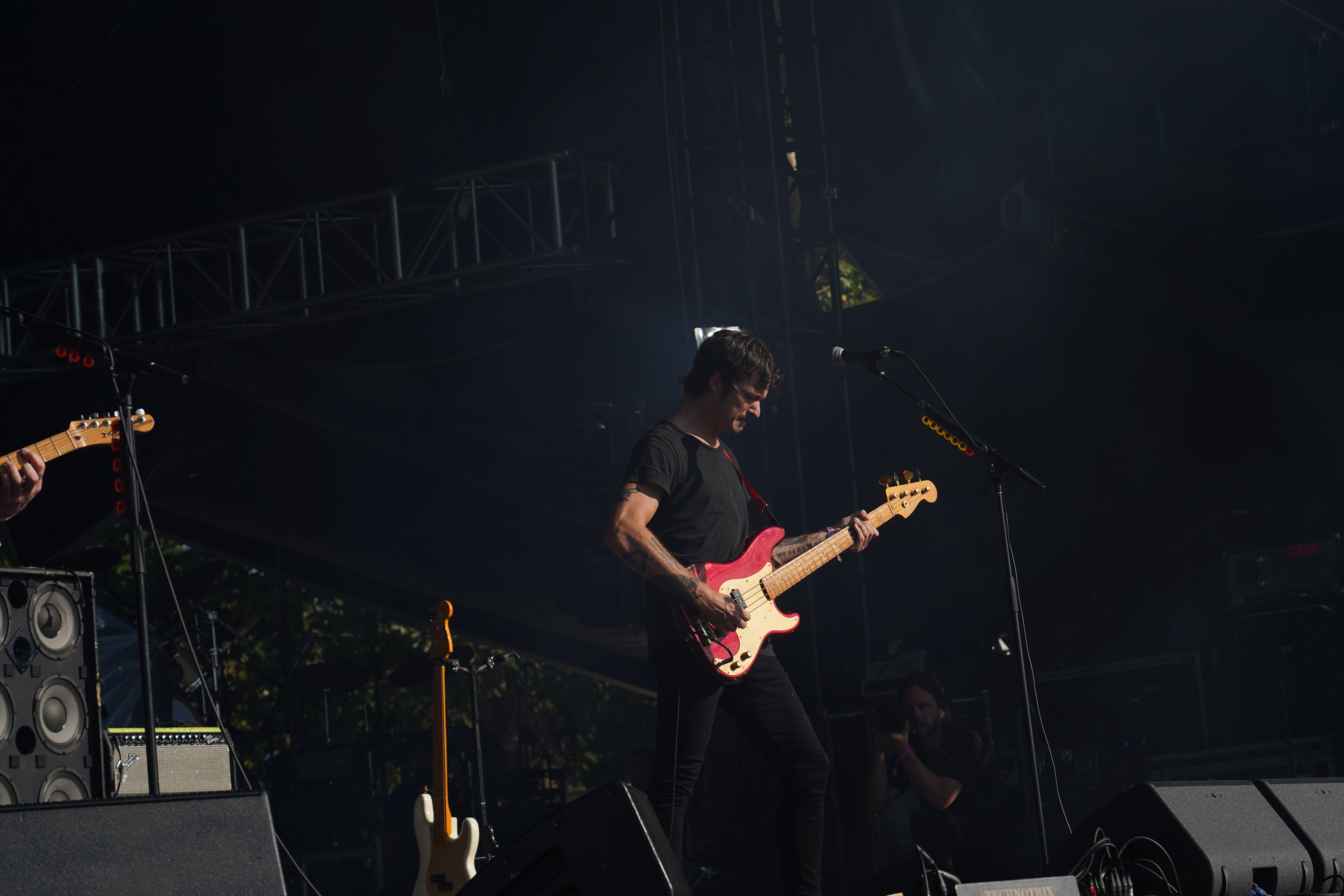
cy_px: 448
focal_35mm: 105
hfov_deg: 19.5
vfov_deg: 13.0
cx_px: 672
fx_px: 3920
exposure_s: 1/500
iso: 100
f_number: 8
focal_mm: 105
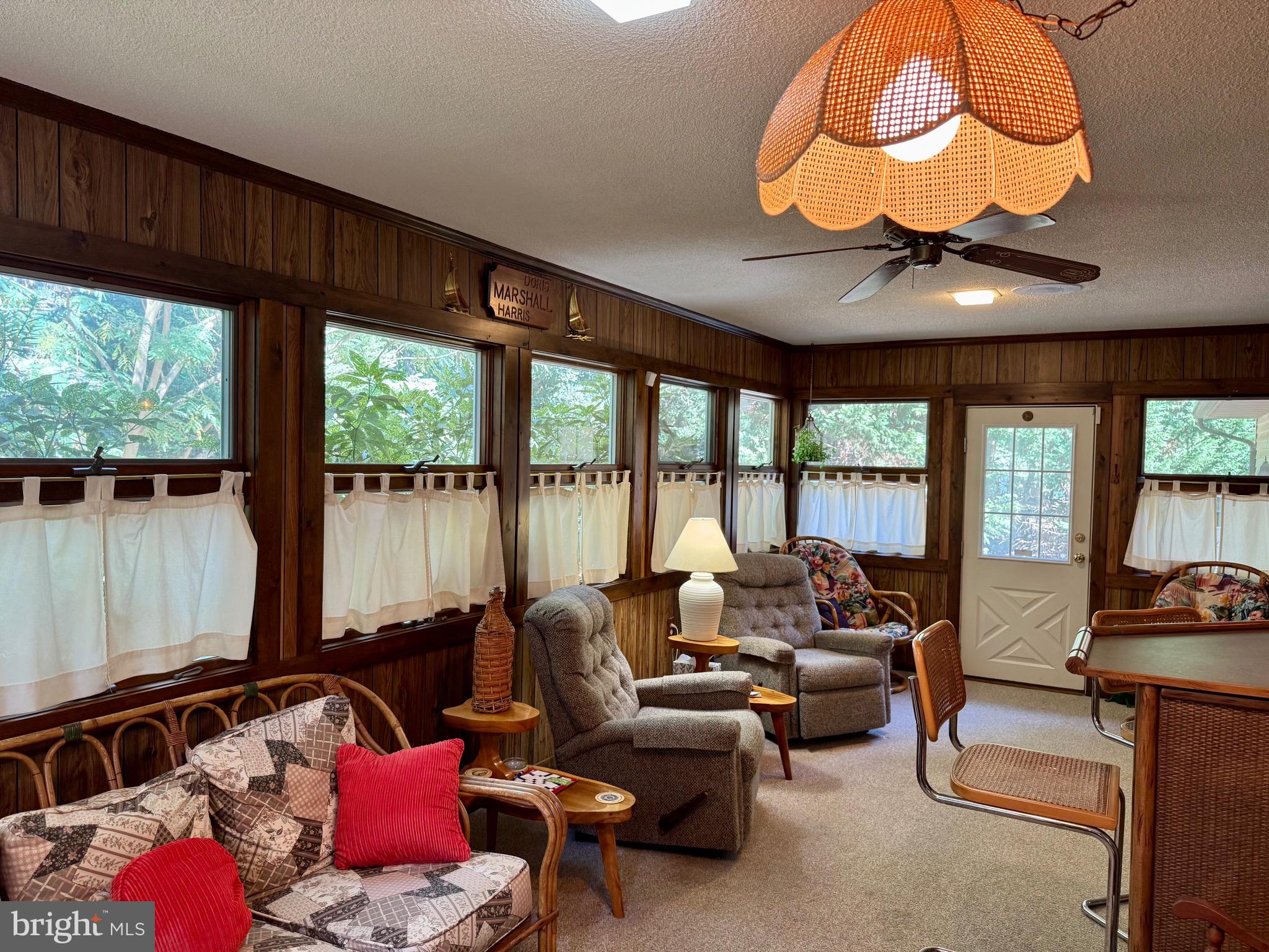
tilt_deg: -2.6
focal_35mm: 24
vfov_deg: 56.8
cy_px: 476
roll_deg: -2.0
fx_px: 880
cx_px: 634
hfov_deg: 71.6
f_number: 1.78
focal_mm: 6.76
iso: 160
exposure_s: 1/60
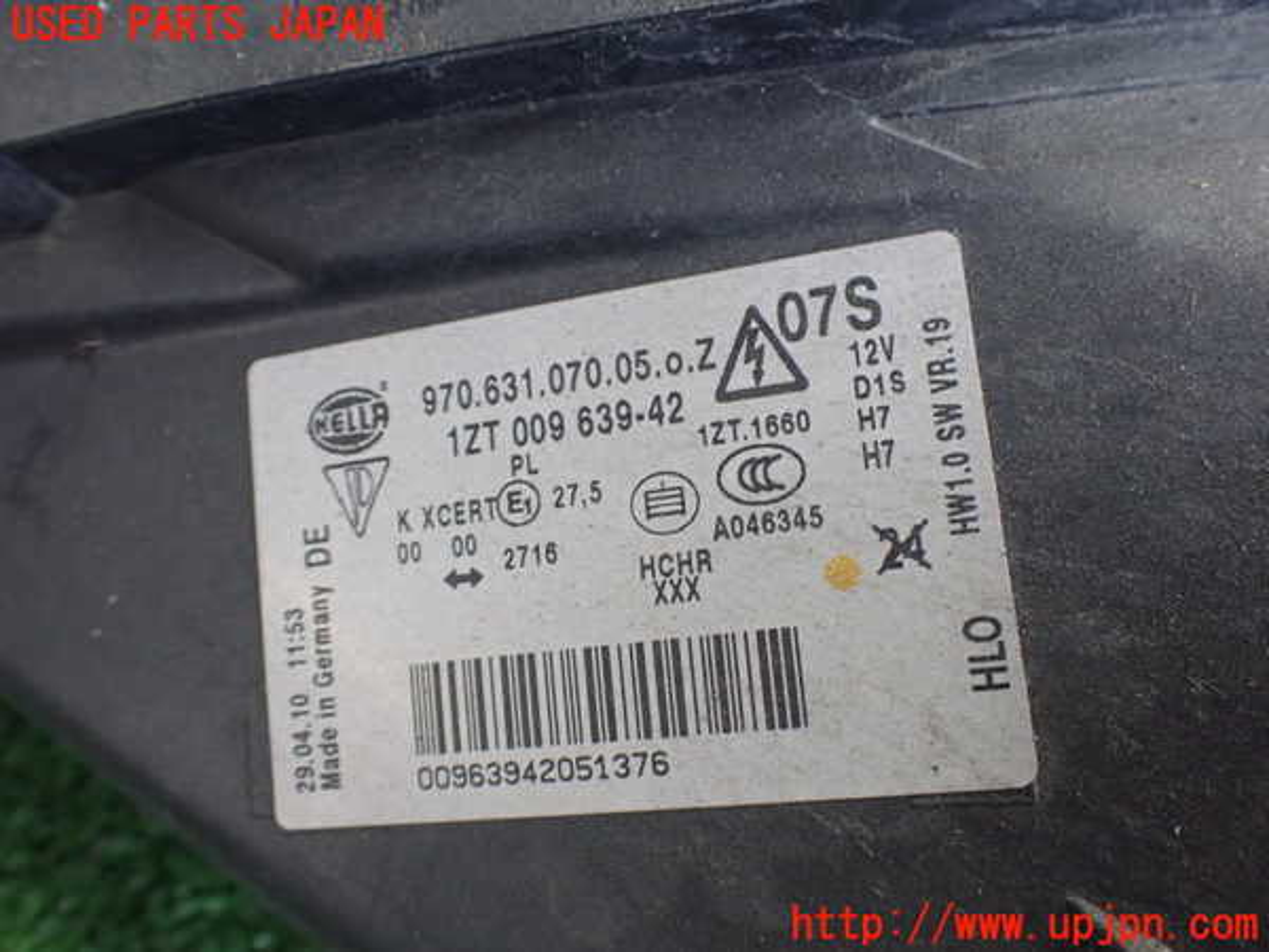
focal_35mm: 30
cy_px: 476
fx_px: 1100
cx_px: 634
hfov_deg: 60.0
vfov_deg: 46.8
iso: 800
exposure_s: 1/60
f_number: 2.3
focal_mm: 5.4
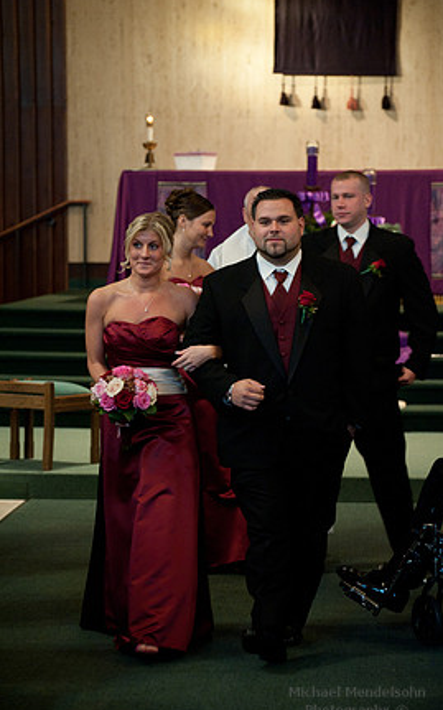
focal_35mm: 117
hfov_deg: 11.2
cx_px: 207
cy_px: 351
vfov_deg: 17.8
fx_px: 2262
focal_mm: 110
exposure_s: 1/80
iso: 3200
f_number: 4.5
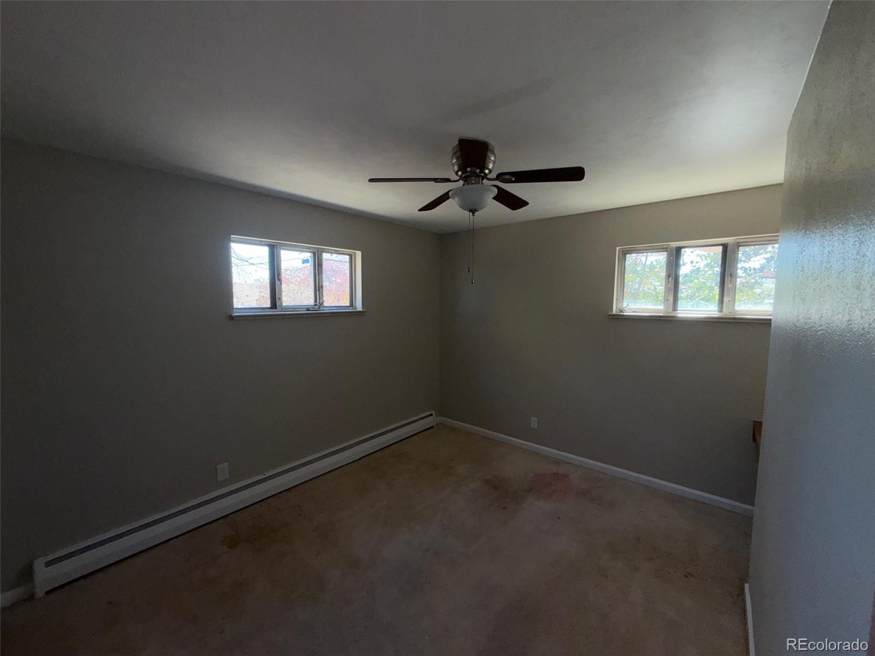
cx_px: 438
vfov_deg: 85.7
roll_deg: -0.4
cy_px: 328
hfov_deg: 102.1
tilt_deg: -4.5
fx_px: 354
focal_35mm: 14
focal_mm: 2.22
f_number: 2.2
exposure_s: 1/121
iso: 50
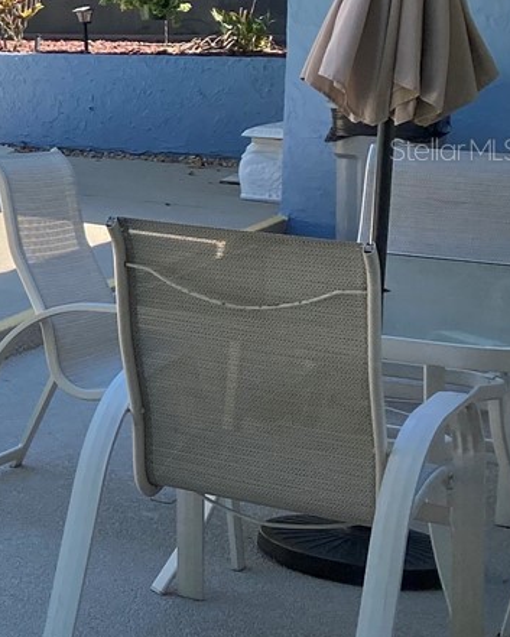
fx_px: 1735
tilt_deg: -3.7
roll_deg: +0.0
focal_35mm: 92
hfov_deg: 13.4
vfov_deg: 20.6
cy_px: 149
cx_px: -630
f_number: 1.8
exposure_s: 1/1522
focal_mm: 4.25
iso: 32
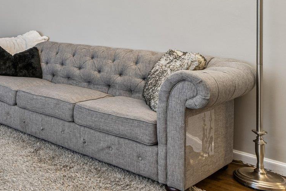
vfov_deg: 28.8
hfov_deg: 35.7
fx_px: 349
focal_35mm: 44
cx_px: -50
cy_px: 6
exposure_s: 1/2
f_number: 9
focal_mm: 16
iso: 250
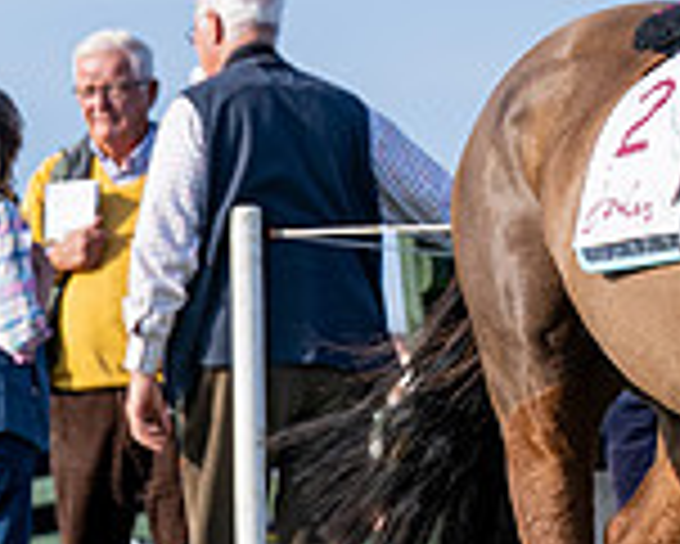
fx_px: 11439
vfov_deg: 2.7
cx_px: 1243
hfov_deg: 3.4
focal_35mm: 568
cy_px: 28
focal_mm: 103
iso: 200
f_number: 4.5
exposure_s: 1/1600
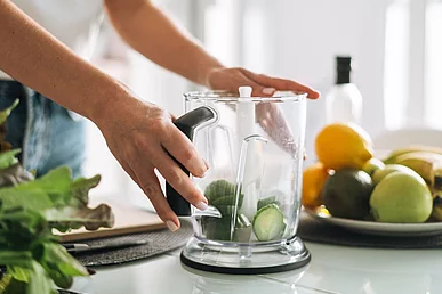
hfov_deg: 32.4
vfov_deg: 21.9
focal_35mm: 62
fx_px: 761
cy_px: 128
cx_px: 230
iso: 320
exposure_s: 1/160
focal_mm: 50
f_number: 2
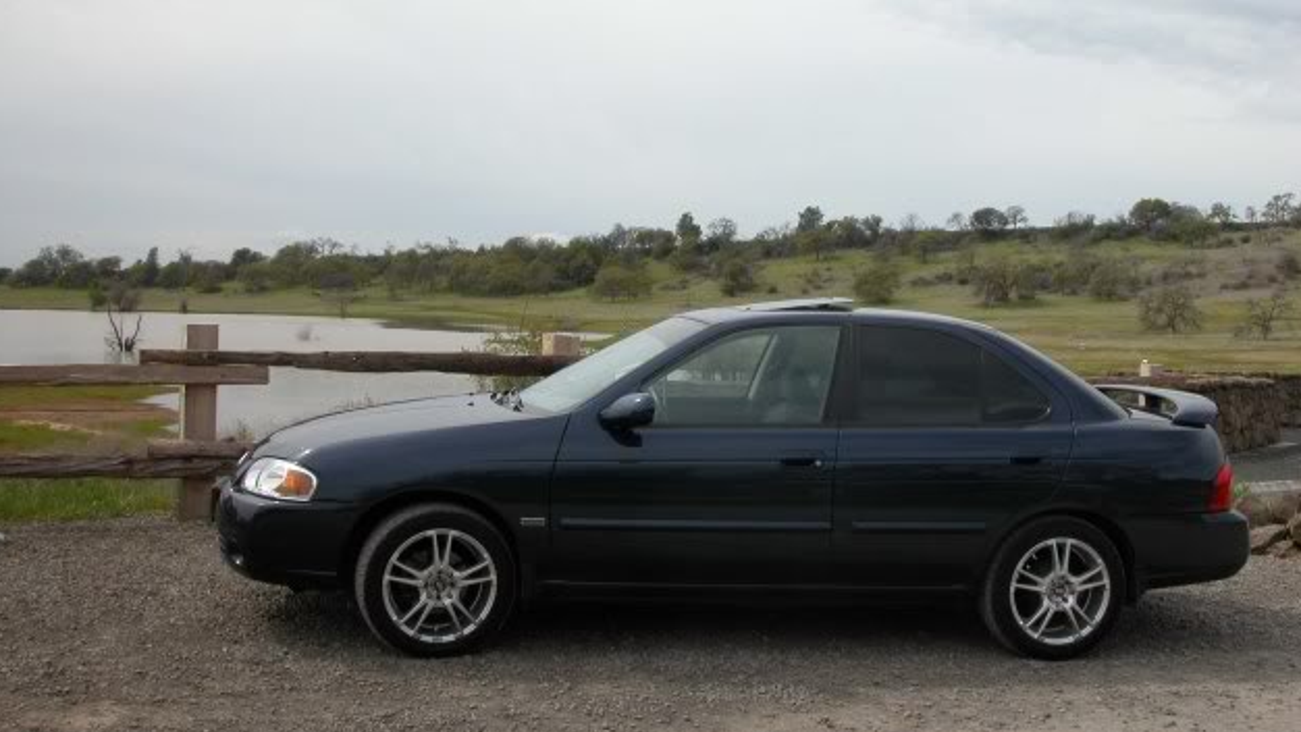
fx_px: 1345
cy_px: 331
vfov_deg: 30.4
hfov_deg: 51.6
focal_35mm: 39
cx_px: 653
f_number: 6.3
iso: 100
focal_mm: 8.9
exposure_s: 1/296
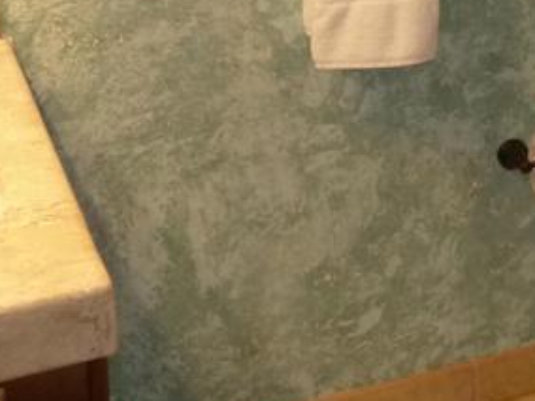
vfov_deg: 15.3
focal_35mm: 90
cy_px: -179
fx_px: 1391
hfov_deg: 19.9
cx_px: 710
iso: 200
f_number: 3.3
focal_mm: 4.1
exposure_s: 1/30
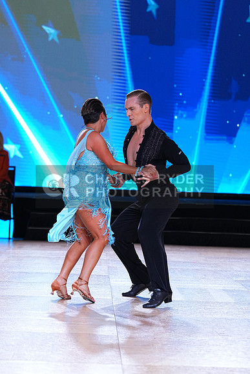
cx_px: 125
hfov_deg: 11.4
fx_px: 1249
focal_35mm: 120
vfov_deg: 17.1
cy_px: 187
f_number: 4
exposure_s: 1/400
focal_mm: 120
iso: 1600
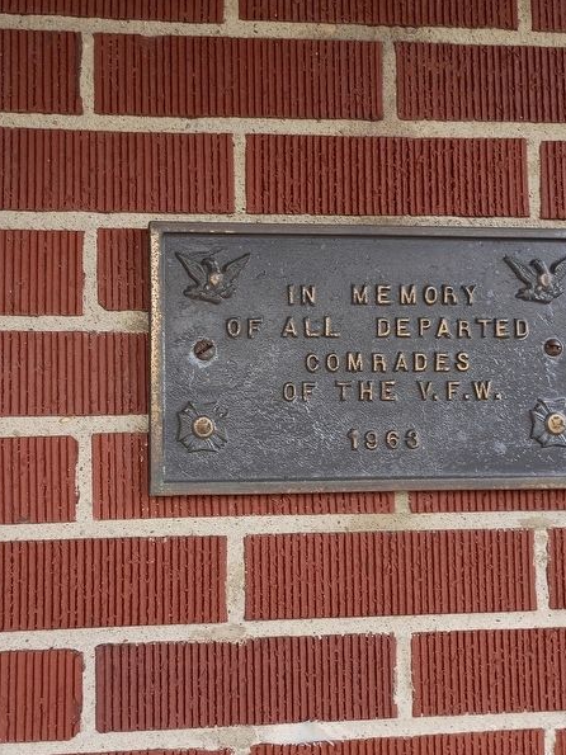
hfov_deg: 36.4
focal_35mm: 39
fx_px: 851
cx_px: 189
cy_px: 376
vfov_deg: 47.9
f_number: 1.8
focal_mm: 4.27
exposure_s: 1/120
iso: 115
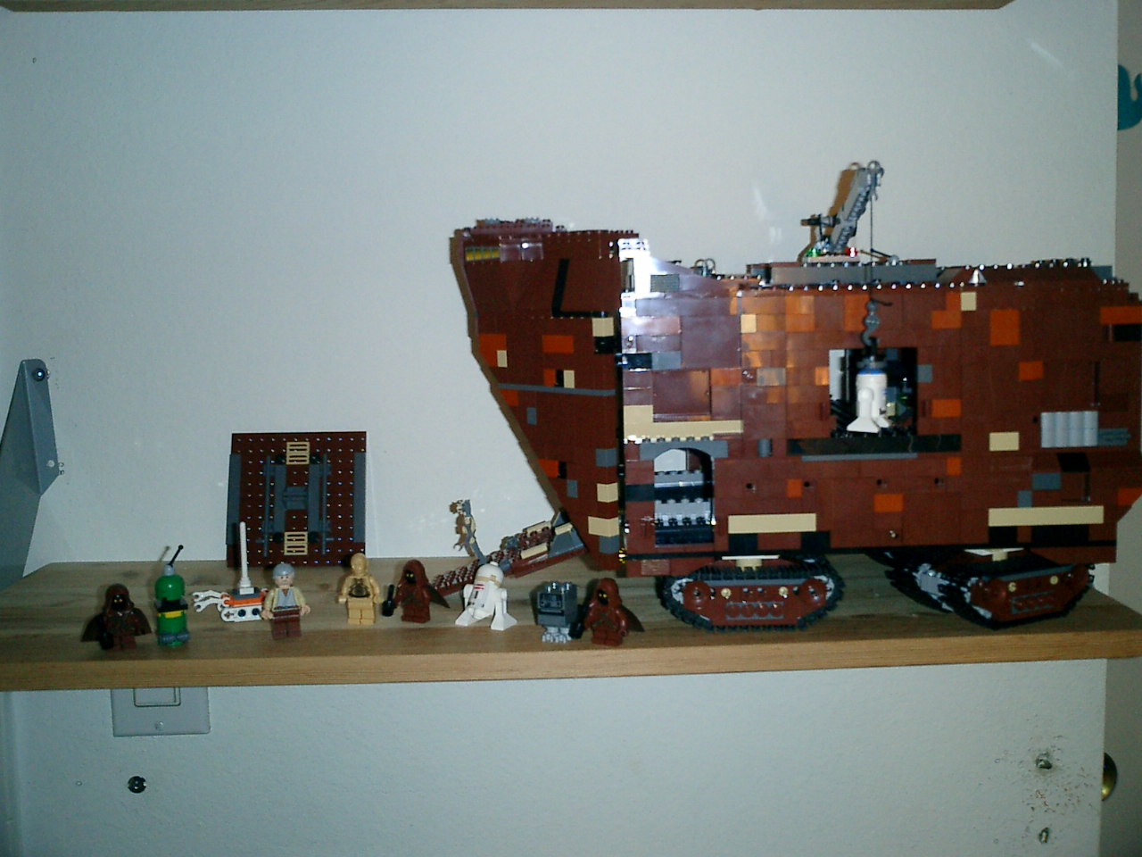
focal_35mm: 36
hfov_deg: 51.4
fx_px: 1188
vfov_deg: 39.7
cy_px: 428
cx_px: 571
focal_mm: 7.5
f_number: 3.2
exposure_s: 1/30
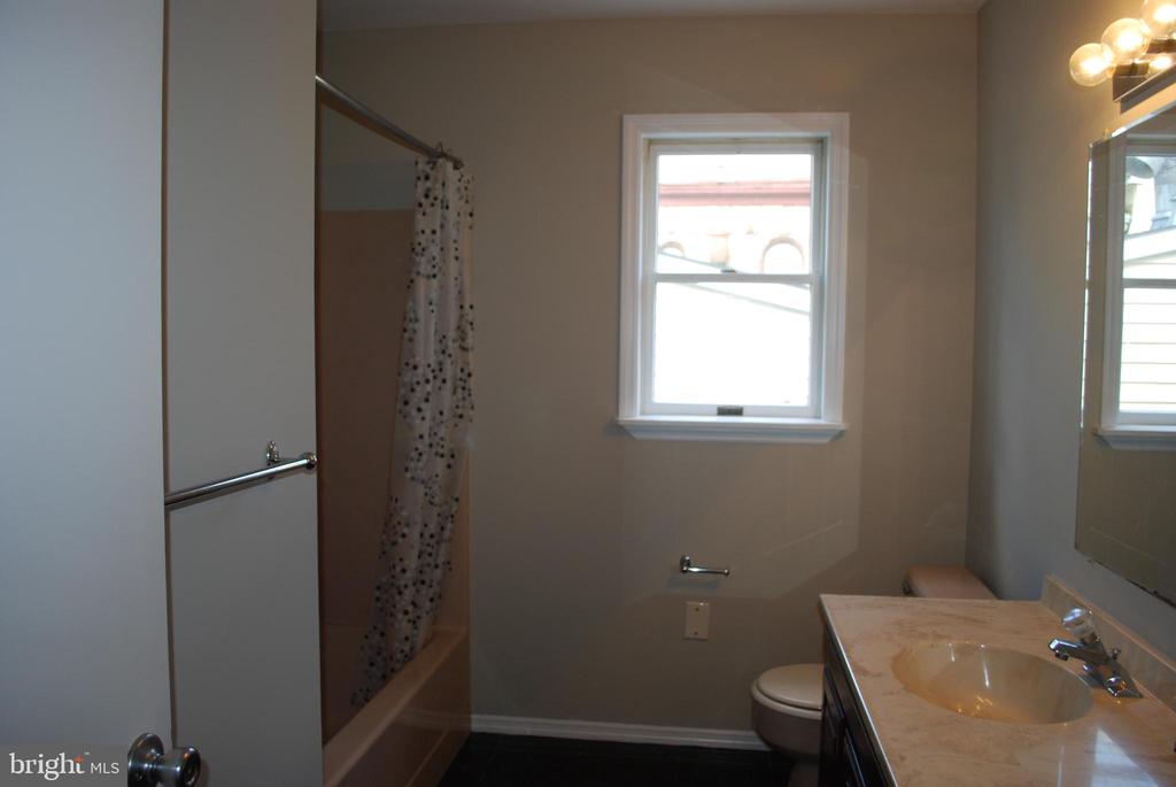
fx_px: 883
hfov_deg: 67.3
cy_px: 394
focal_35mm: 27
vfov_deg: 48.0
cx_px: 588
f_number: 3.5
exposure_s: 1/60
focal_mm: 18
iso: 200
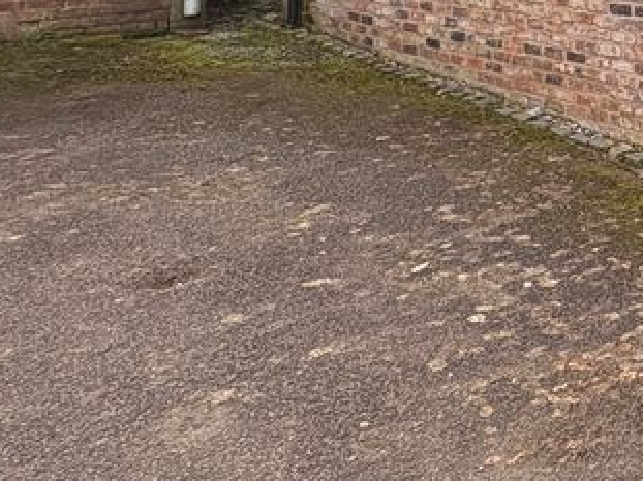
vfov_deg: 25.7
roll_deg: -1.3
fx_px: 928
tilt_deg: +1.9
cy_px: -115
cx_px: 1003
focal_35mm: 50
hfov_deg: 26.0
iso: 40
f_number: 2.2
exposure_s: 1/227
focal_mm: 2.22
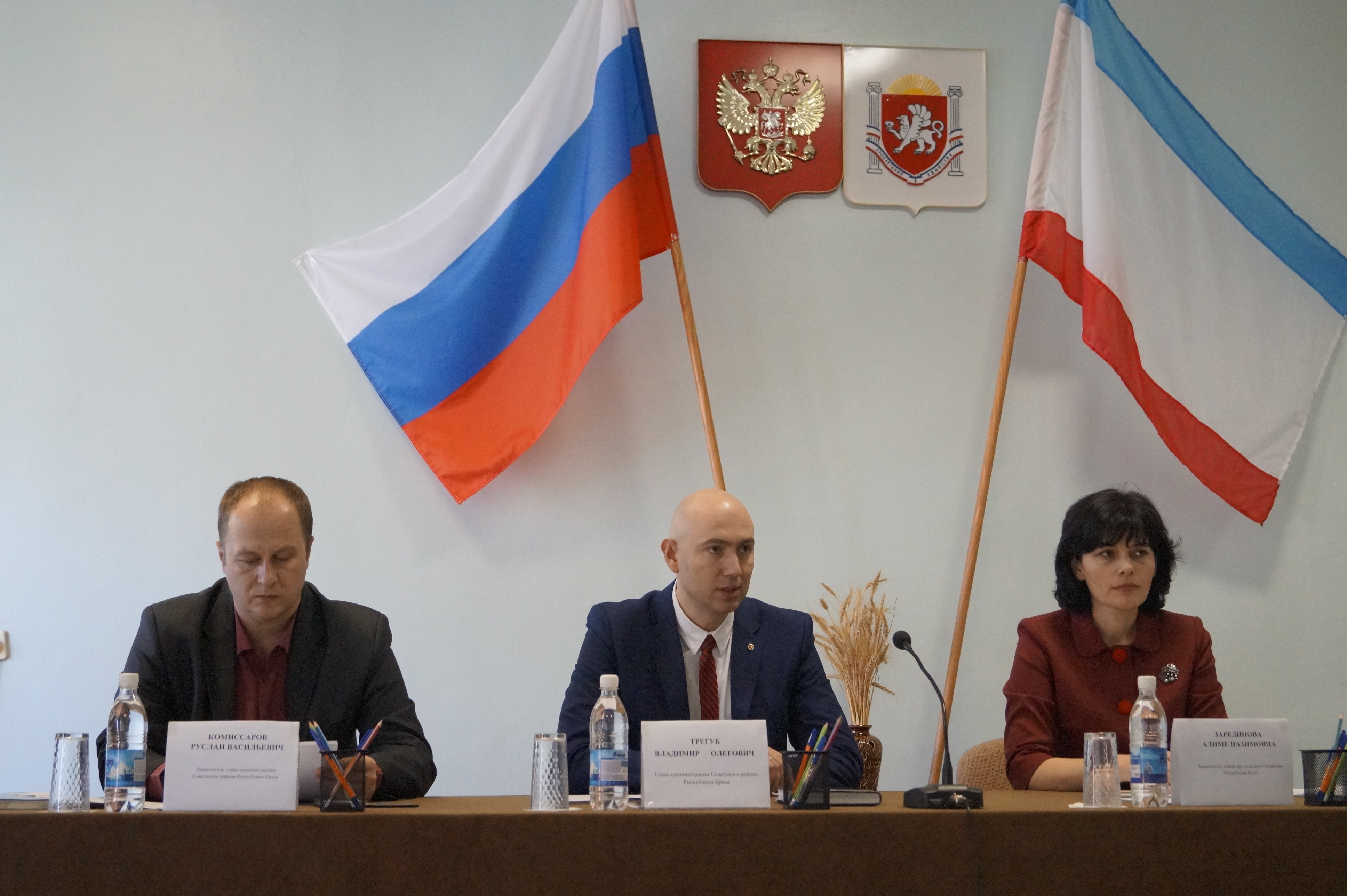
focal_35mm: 52
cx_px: 674
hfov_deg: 37.9
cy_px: 448
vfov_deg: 25.7
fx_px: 1963
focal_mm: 35
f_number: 5
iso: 3200
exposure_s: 1/160
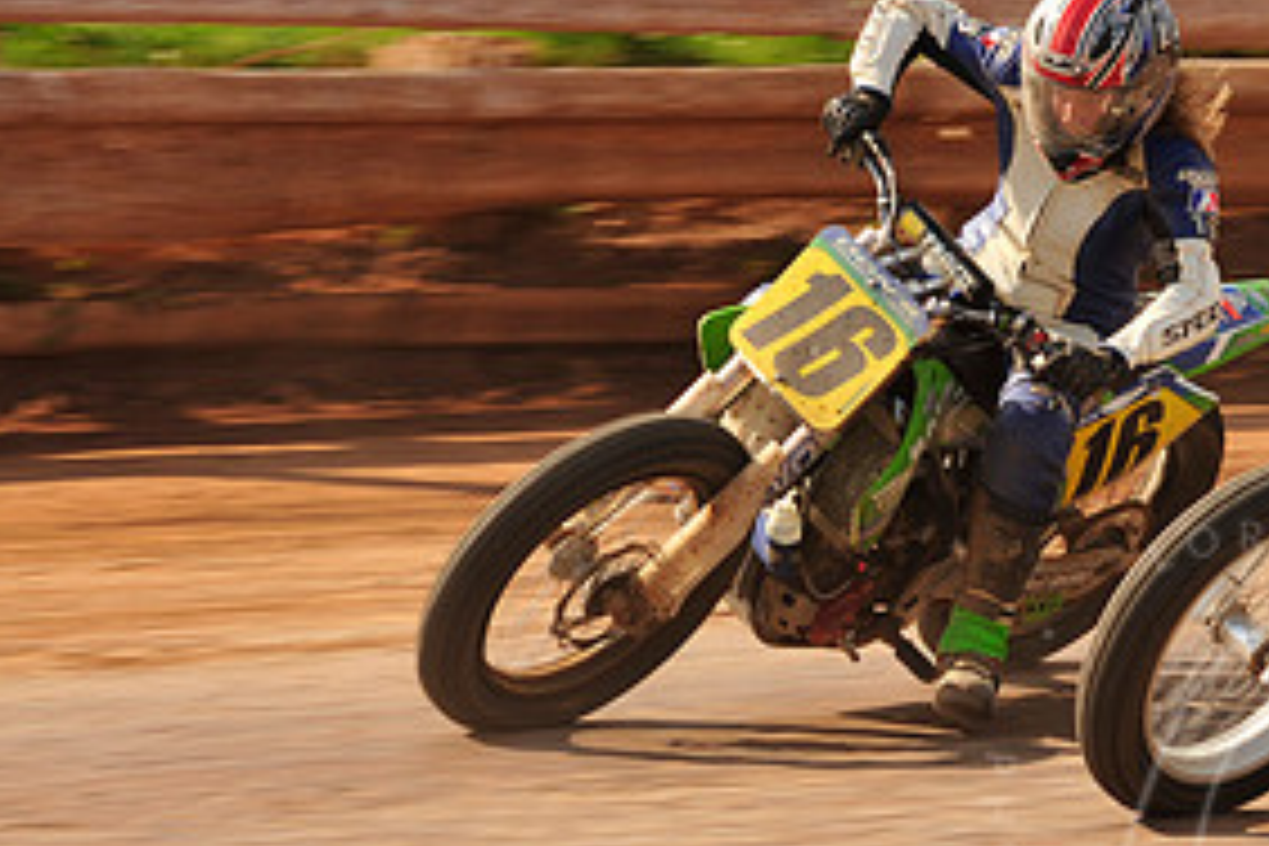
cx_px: 1251
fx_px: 14487
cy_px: 378
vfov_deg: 3.3
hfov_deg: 5.0
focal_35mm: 411
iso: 200
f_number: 9
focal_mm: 200
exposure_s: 1/400
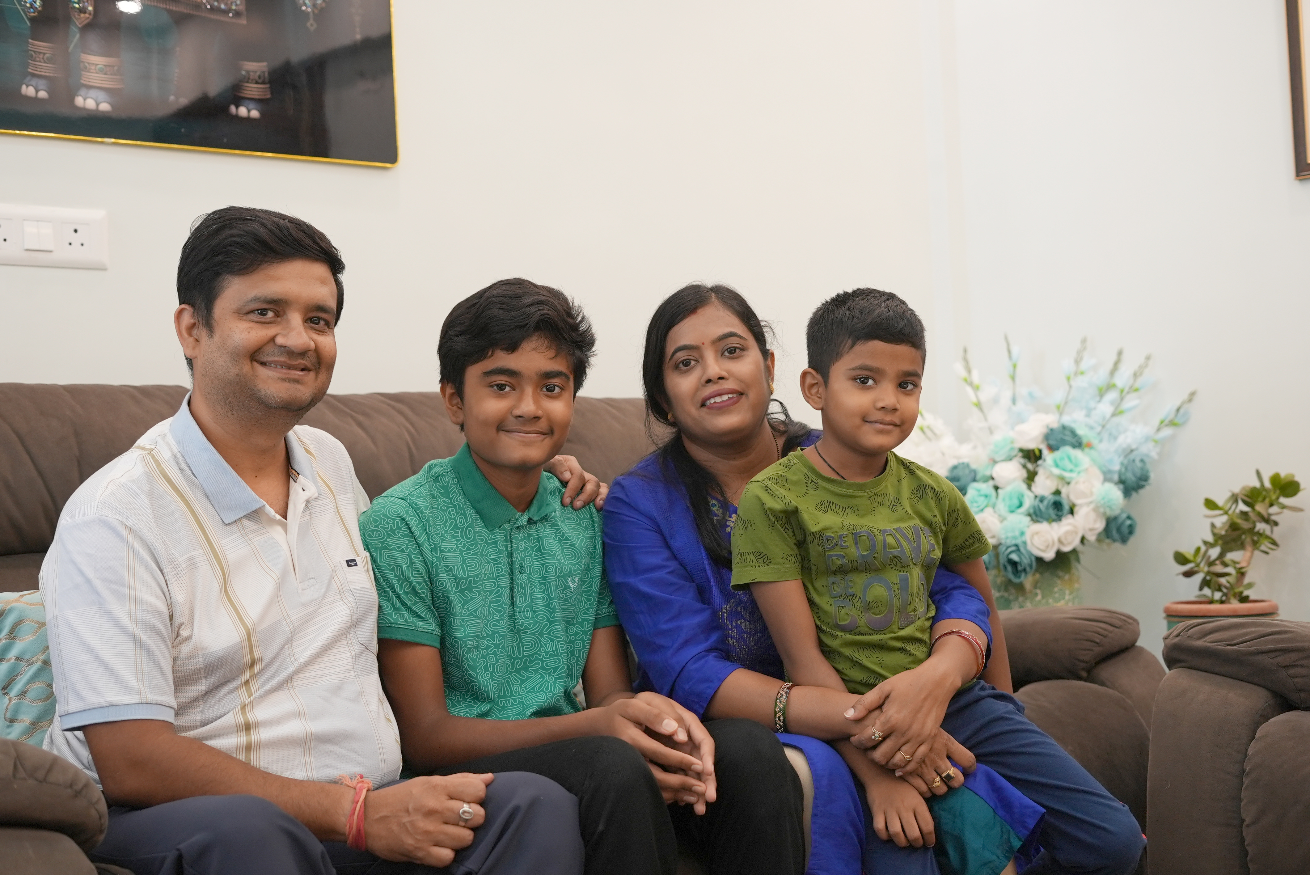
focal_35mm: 50
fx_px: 1820
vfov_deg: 27.0
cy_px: 438
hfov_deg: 39.6
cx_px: 655
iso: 1250
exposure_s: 1/160
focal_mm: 50
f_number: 3.5
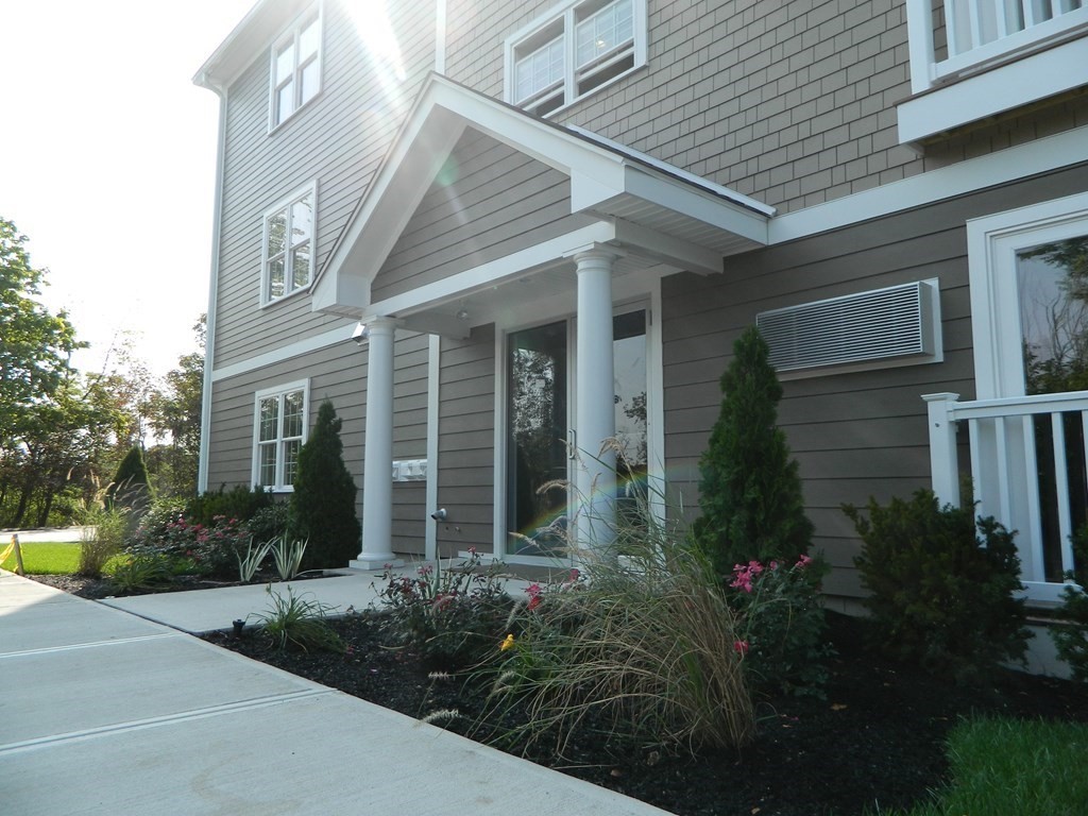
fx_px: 786
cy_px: 408
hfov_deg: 69.4
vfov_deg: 54.9
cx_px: 544
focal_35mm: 25
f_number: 3.1
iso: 80
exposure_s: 1/500
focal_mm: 4.5
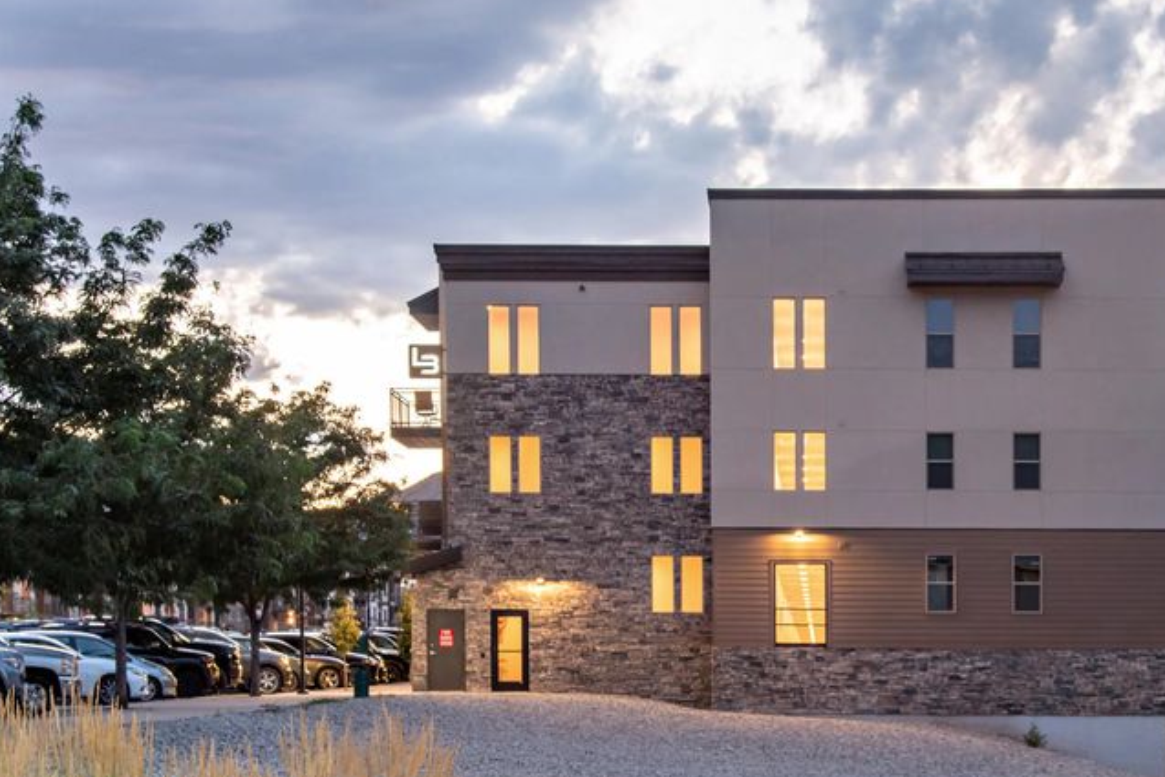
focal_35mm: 74
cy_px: 434
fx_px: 2395
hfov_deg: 27.2
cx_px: 775
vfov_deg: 18.4
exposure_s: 1/5
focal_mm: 46
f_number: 7.1
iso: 500
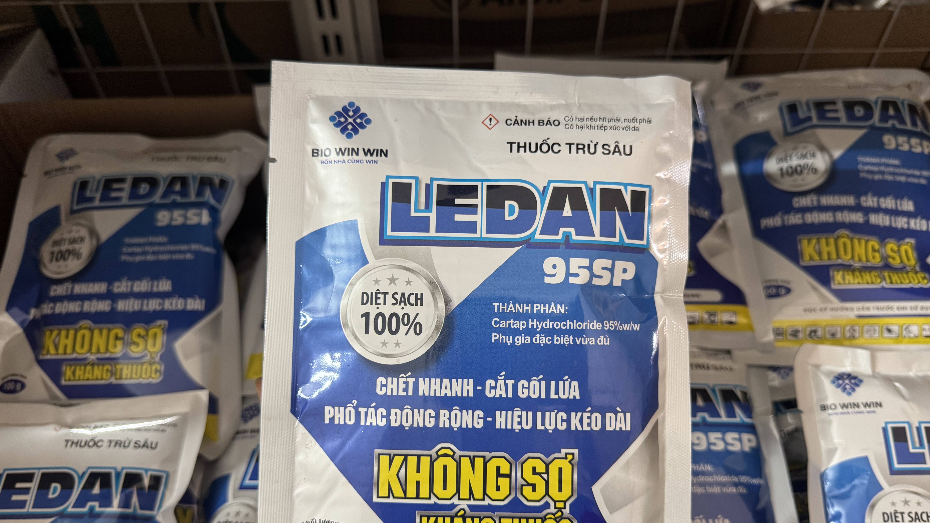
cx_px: 479
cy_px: 302
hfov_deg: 69.8
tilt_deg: -49.8
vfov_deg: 42.8
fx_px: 666
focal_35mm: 27
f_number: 1.78
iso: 400
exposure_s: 1/60
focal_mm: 6.76
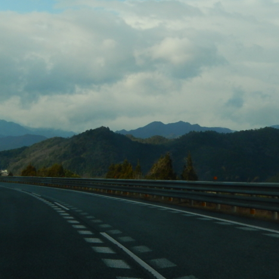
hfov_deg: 19.9
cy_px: 77
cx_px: 91
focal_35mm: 87
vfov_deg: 19.8
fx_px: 793
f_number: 4.3
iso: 125
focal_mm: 8.1
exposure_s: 1/1000
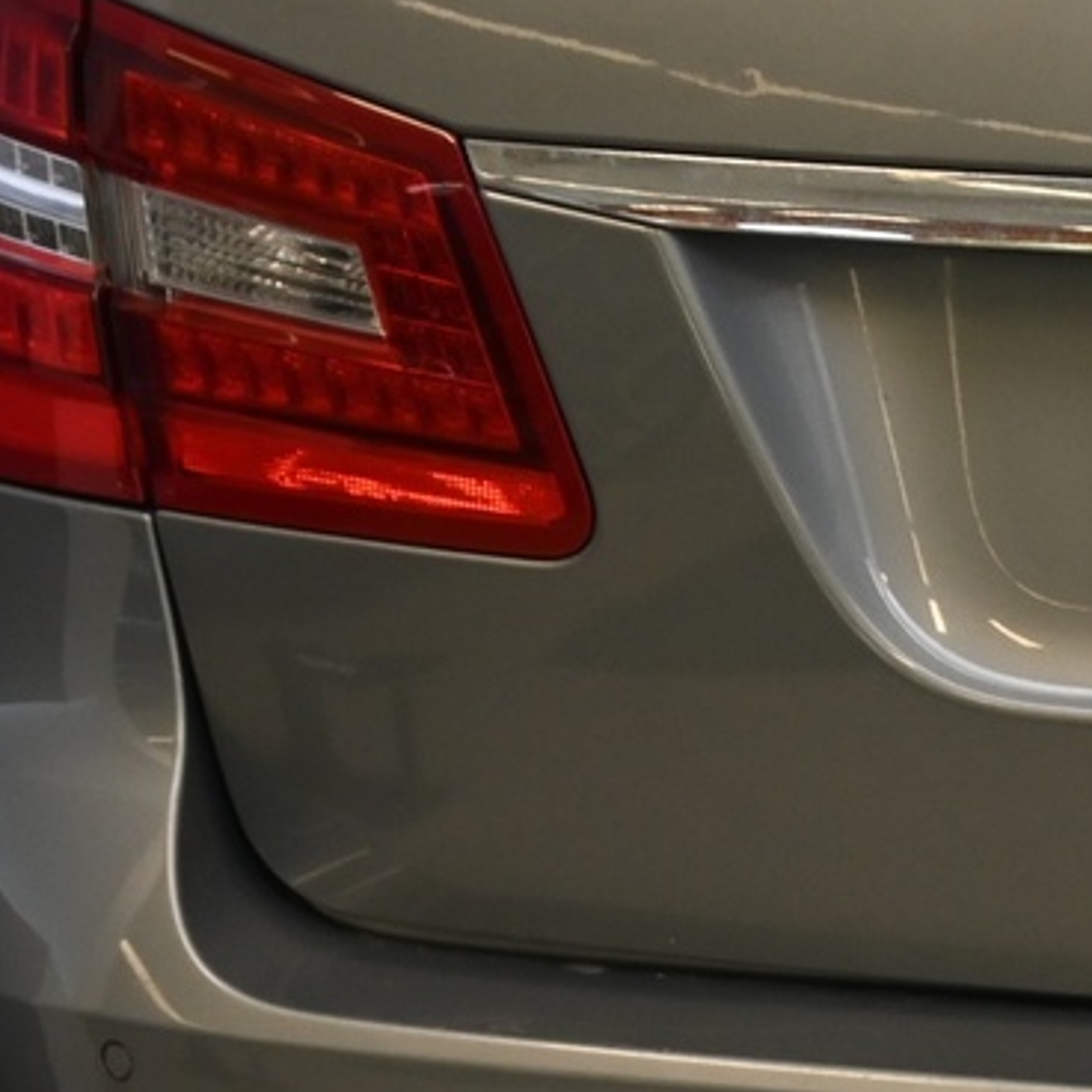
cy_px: 837
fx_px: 7419
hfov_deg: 8.2
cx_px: 1828
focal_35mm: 208
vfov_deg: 8.4
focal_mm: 37
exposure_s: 1/60
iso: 500
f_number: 5.3
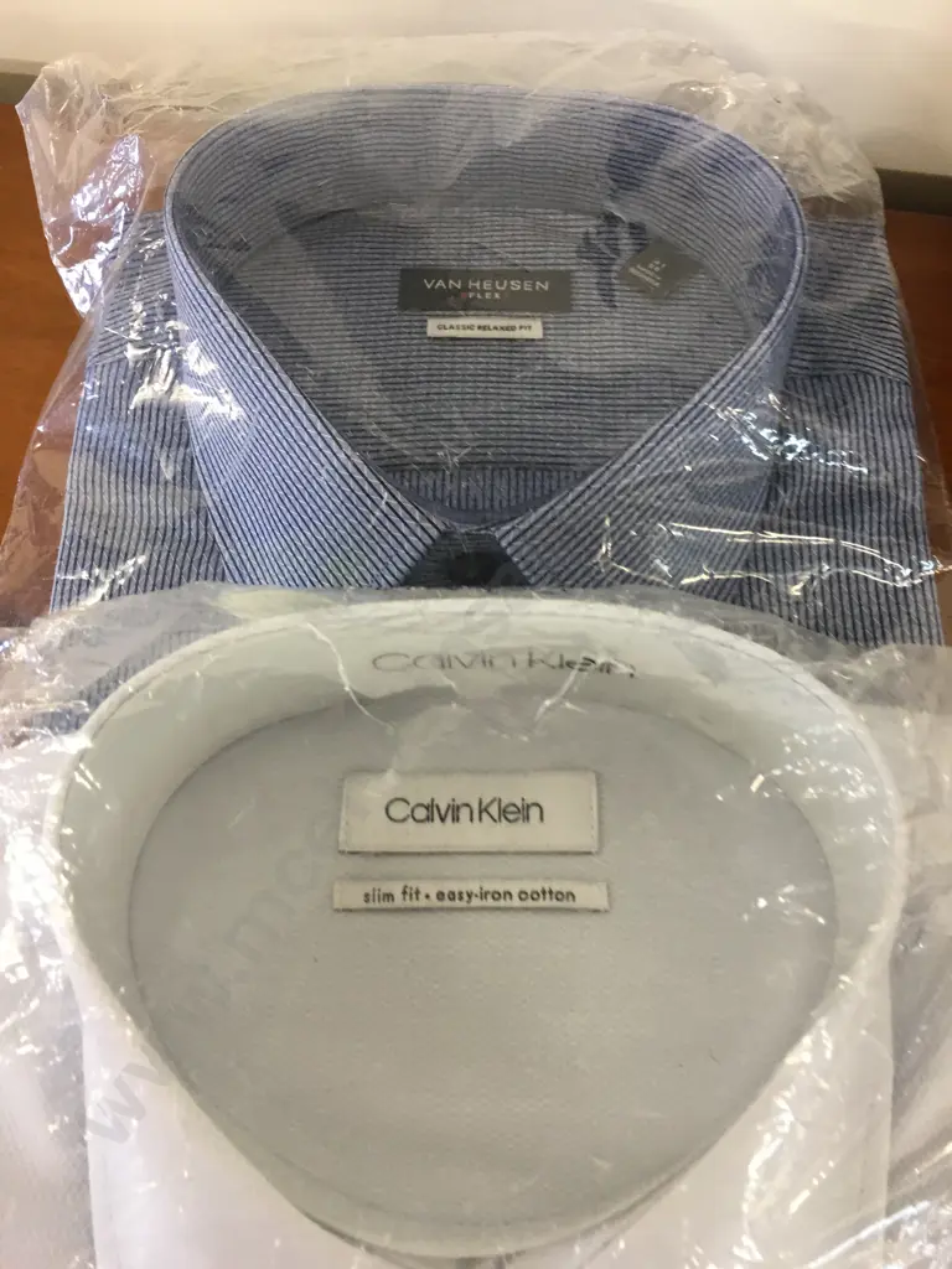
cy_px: 634
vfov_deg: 61.7
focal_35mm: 29
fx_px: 1063
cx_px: 476
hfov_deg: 48.2
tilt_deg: -70.4
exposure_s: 1/17
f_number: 2.2
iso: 64
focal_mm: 4.15
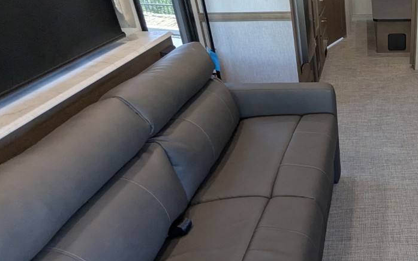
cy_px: 140
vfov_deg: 37.2
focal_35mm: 34
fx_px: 387
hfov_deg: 49.8
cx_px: 384
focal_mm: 2.35
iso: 283
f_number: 2.2
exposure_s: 1/117
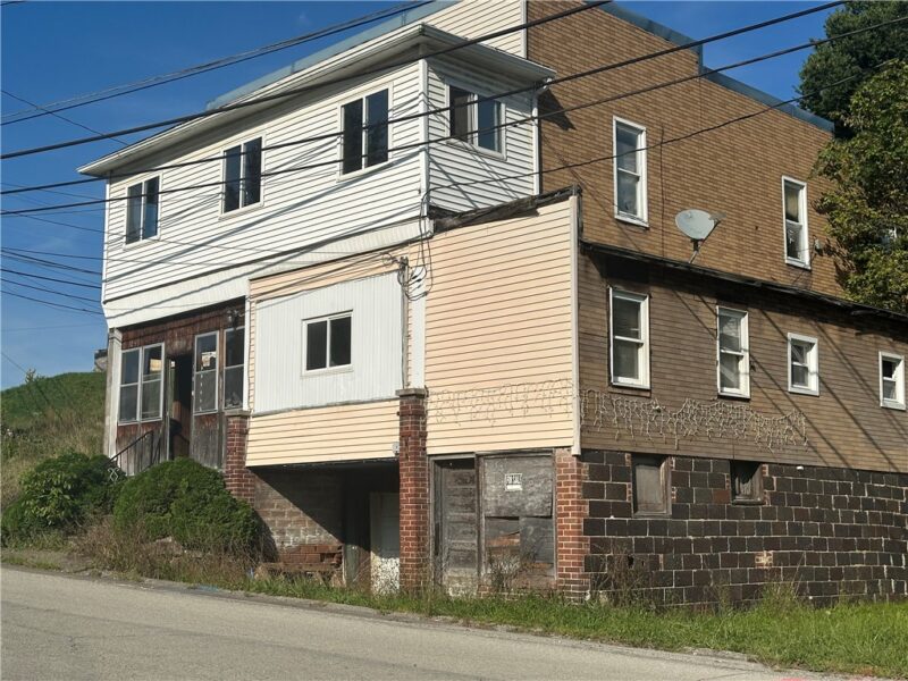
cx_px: 454
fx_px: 1259
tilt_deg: +8.1
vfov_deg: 30.3
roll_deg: +0.6
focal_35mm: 48
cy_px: 340
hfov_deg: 39.7
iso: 64
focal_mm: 6.86
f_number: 1.78
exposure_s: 1/8929
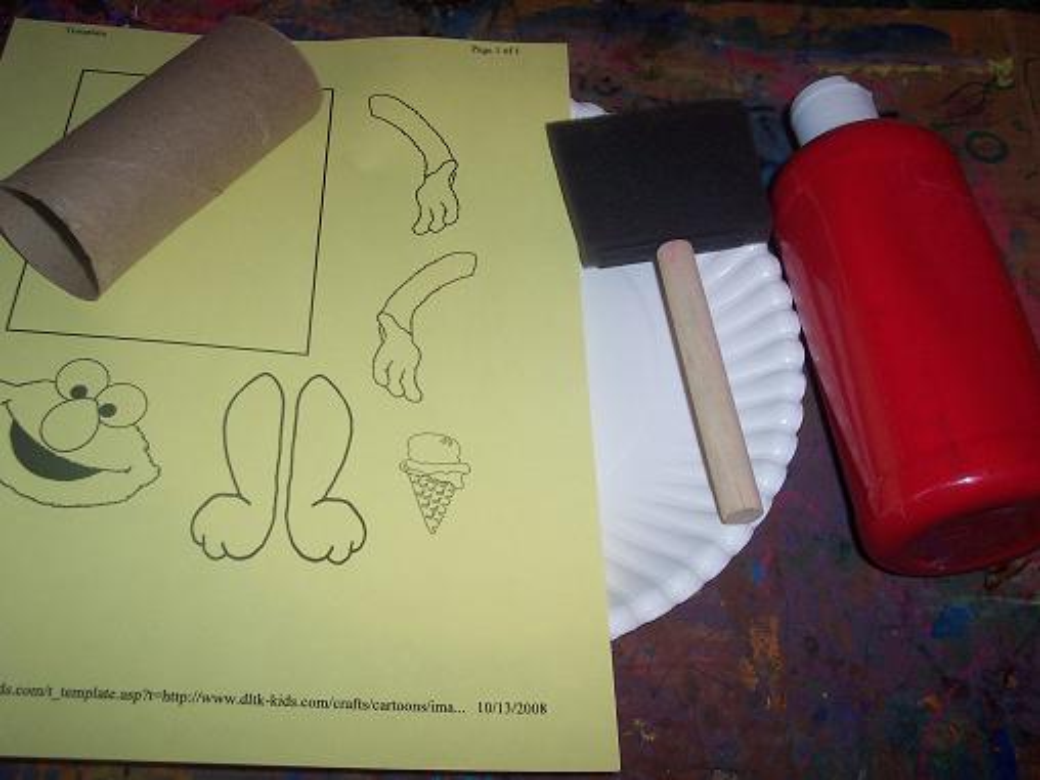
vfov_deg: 38.7
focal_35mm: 37
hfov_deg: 50.1
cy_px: 390
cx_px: 520
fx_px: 1112
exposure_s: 1/60
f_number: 2.8
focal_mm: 5.6
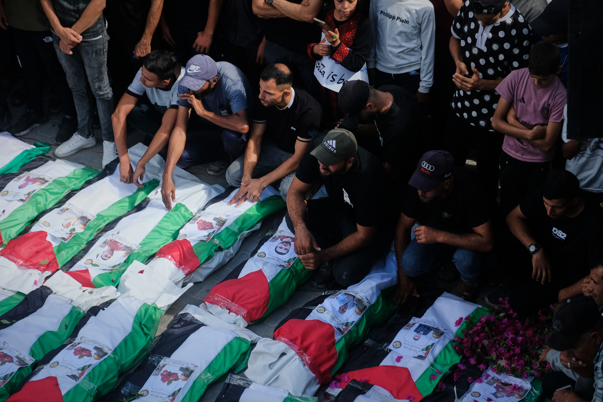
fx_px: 1390
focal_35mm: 83
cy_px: 201
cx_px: 302
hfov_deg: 24.5
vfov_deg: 16.5
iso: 200
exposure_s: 1/2000
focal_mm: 55
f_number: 2.8
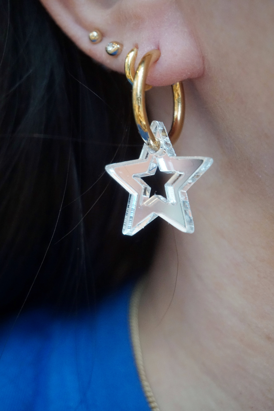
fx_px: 753
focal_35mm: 66
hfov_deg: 20.6
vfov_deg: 30.5
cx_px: 137
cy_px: 206
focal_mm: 44
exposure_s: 1/30
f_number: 5.6
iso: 3200
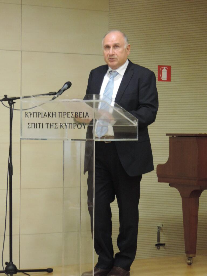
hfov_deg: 12.3
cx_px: 104
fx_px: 957
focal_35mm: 120
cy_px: 138
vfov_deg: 16.4
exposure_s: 1/20
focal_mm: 21.4
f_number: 4.2
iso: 800
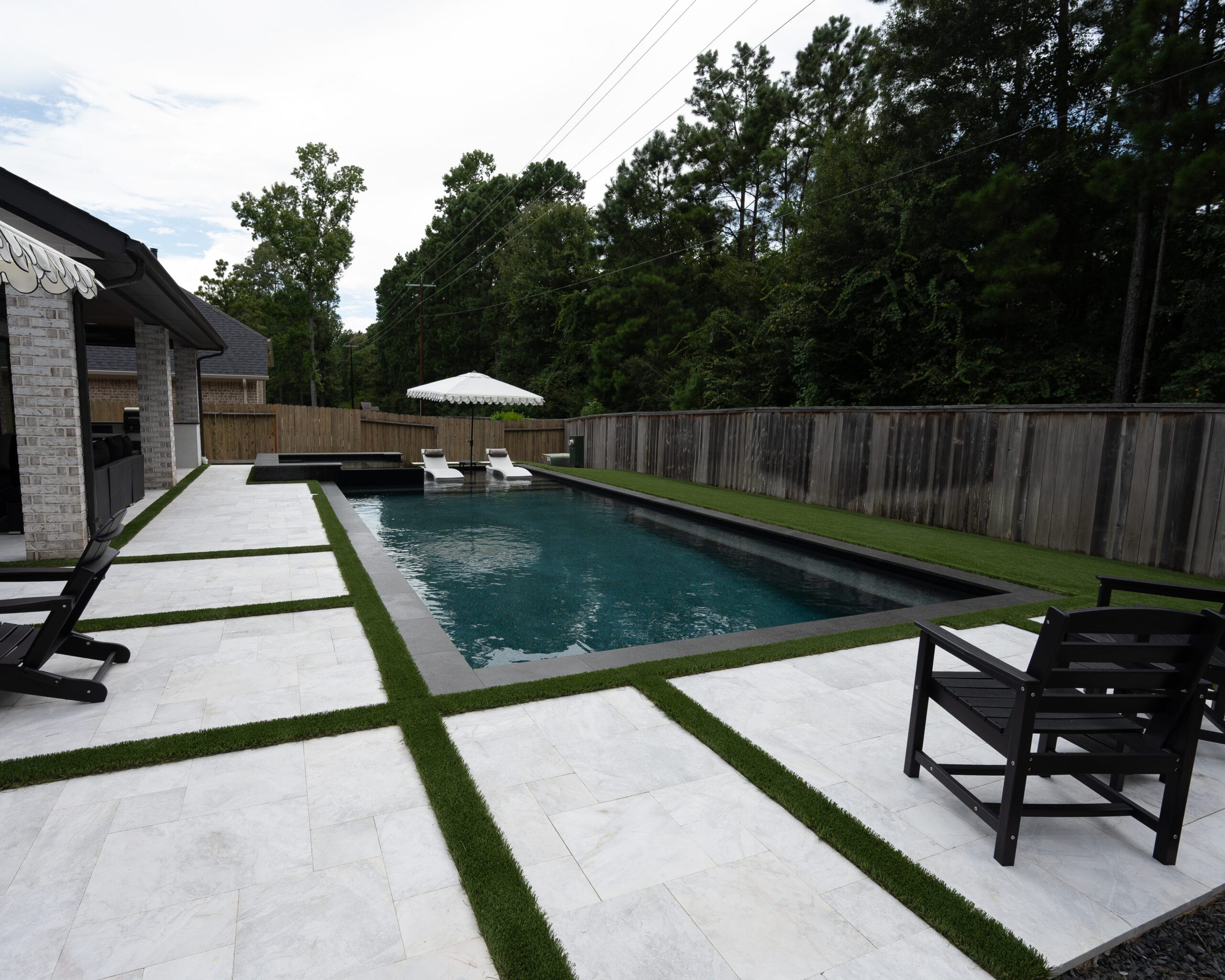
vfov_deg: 73.3
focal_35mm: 18
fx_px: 659
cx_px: 545
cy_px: 490
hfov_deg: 85.5
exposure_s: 1/125
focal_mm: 16
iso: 50
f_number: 6.3
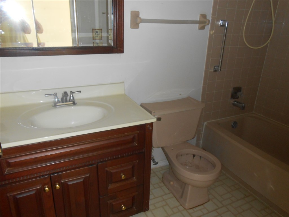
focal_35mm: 26
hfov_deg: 67.3
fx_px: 217
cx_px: 144
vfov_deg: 53.1
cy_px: 108
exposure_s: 1/25
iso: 200
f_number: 3.5
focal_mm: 4.6
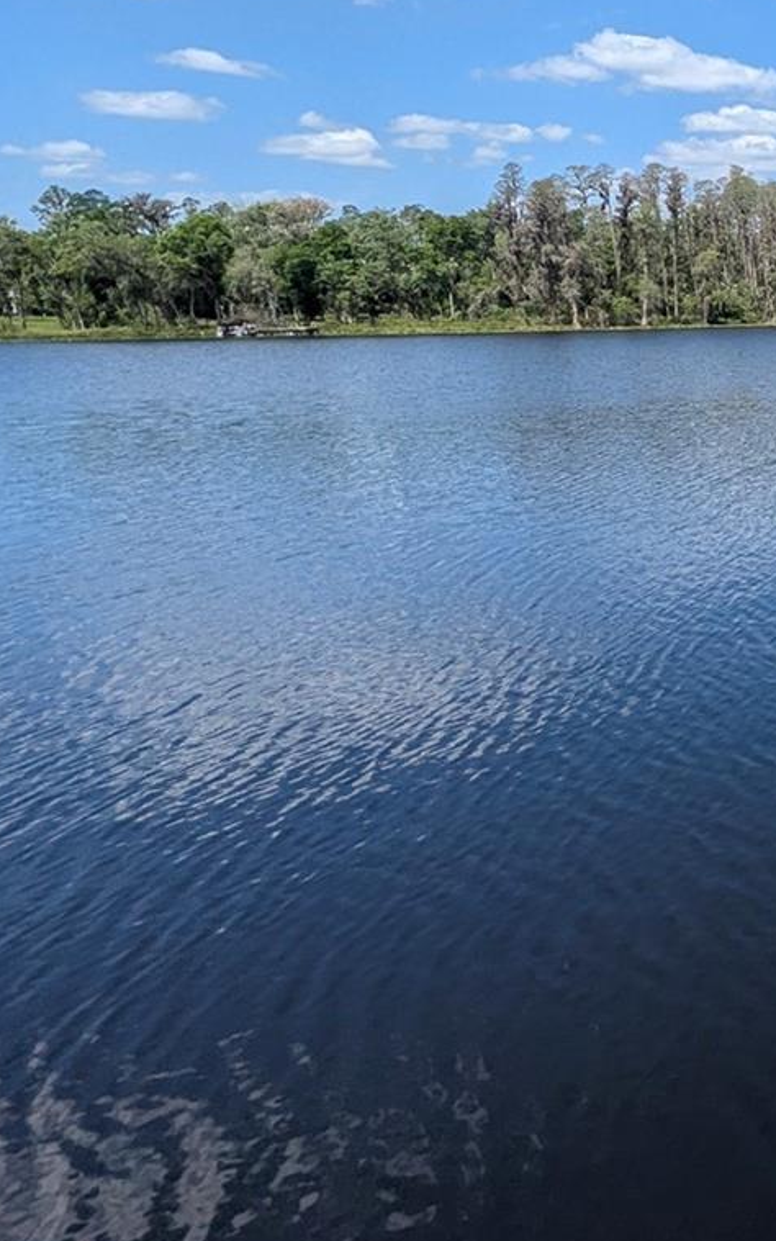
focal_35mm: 29
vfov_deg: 63.0
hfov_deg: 27.1
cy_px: 414
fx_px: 981
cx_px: 1211
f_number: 2.2
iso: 44
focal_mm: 1.95
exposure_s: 1/1634
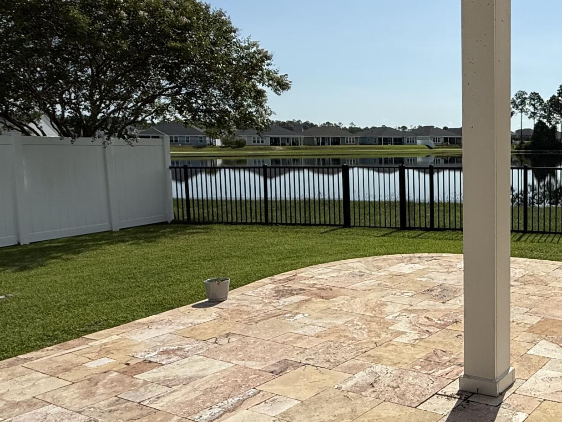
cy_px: 195
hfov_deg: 46.9
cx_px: 535
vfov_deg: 41.8
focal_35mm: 34
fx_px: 552
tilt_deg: -4.4
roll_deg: -0.1
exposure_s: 1/6803
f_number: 2.2
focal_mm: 2.22
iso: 64
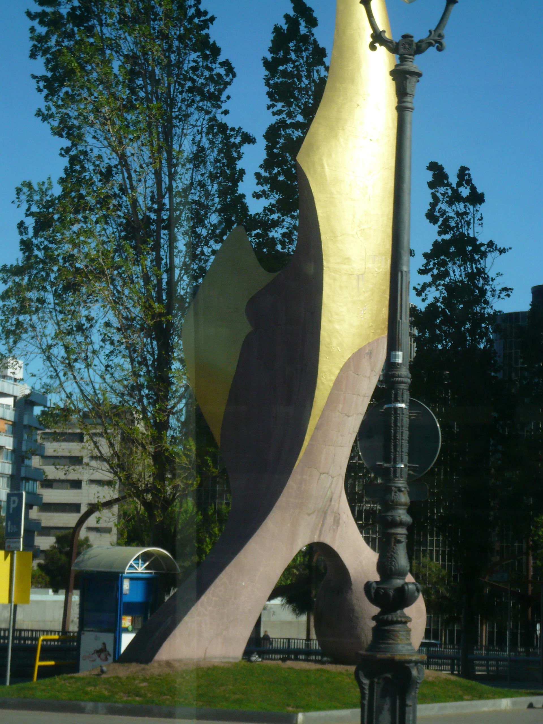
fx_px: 1945
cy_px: 362
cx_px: 272
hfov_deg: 15.9
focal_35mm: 93
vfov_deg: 21.1
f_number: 5.3
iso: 100
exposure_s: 1/500
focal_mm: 15.5
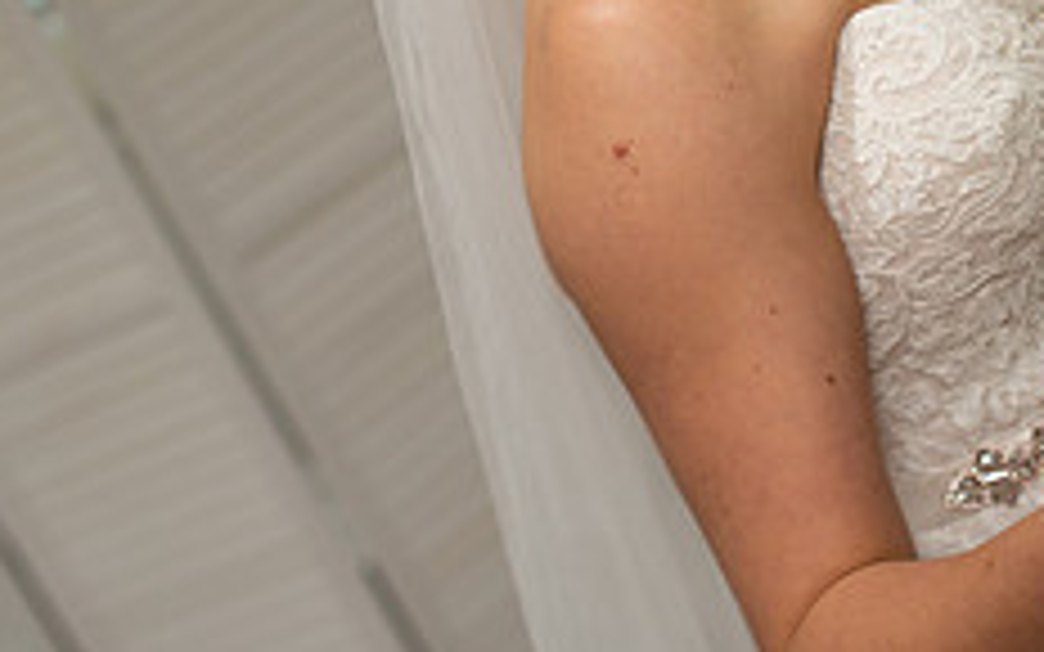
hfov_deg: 23.1
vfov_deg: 14.1
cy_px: -184
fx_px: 2532
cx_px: 756
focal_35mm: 89
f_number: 2.8
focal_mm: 35
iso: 200
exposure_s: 1/100
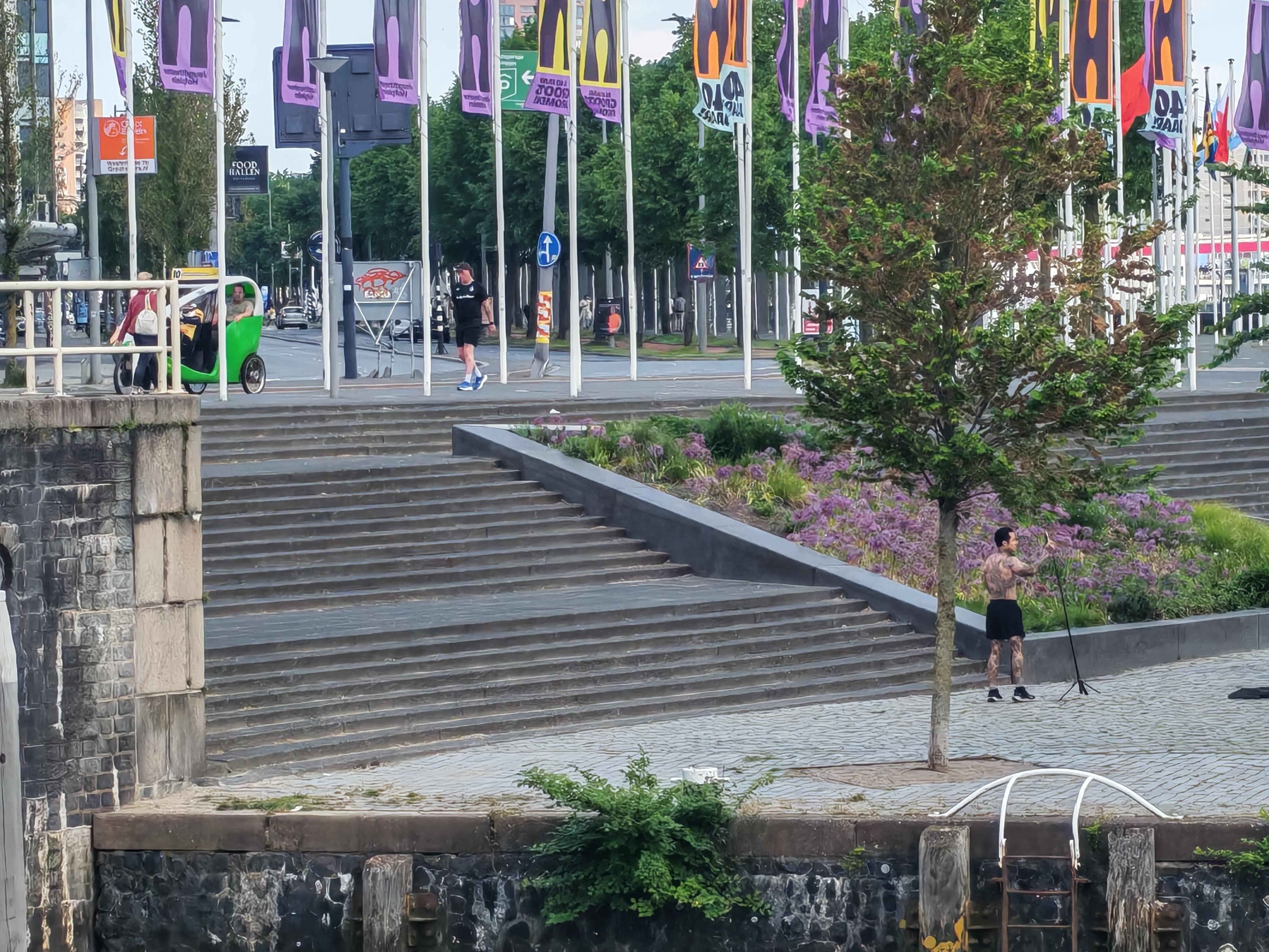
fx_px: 6819
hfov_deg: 10.6
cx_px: 634
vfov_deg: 8.0
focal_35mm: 186
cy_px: 476
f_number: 1.9
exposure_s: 1/300
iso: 50
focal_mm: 6.12
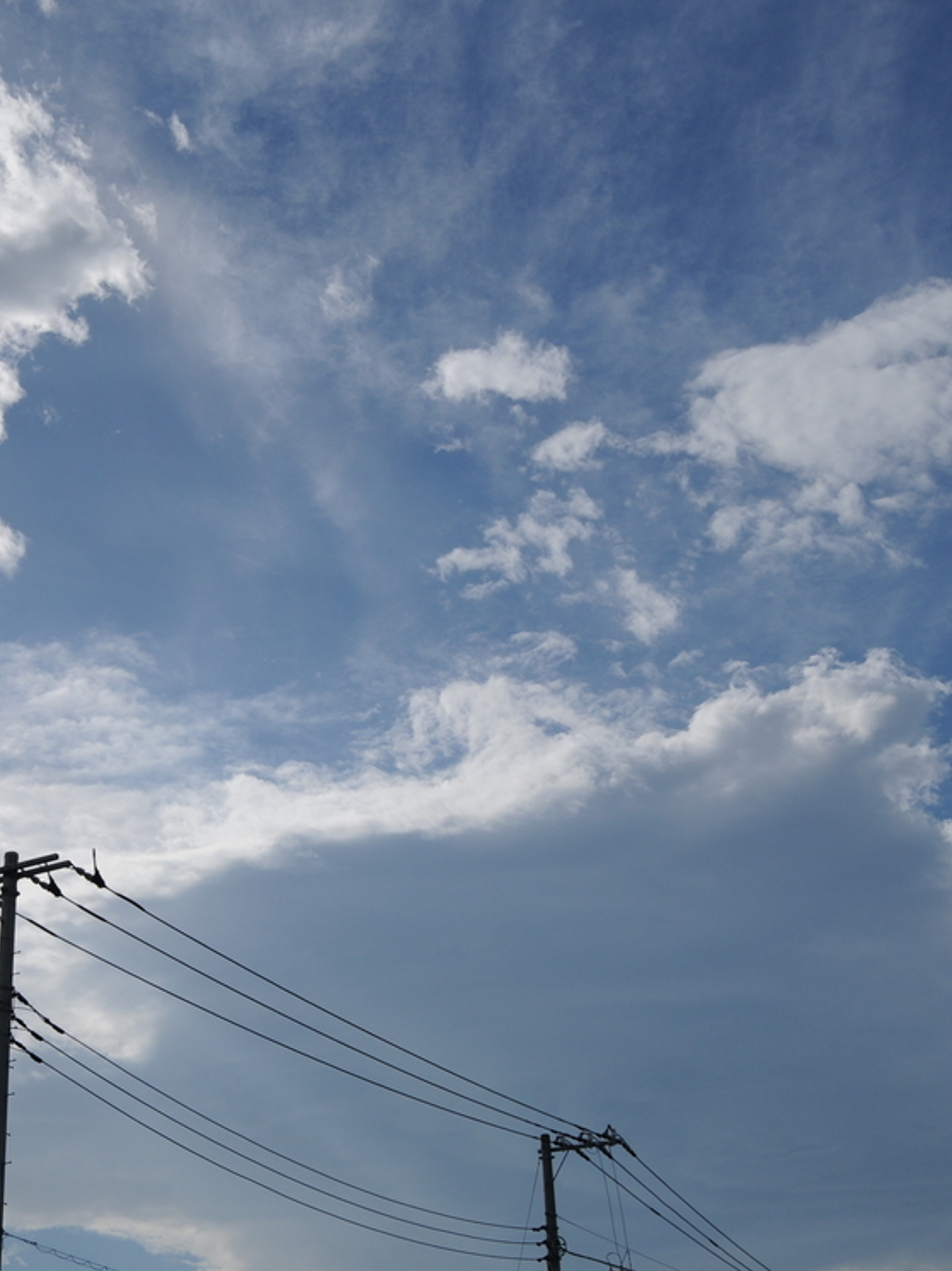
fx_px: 1871
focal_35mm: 51
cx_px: 203
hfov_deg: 28.0
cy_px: 650
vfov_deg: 37.5
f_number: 8
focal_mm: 22
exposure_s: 1/2000
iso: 200
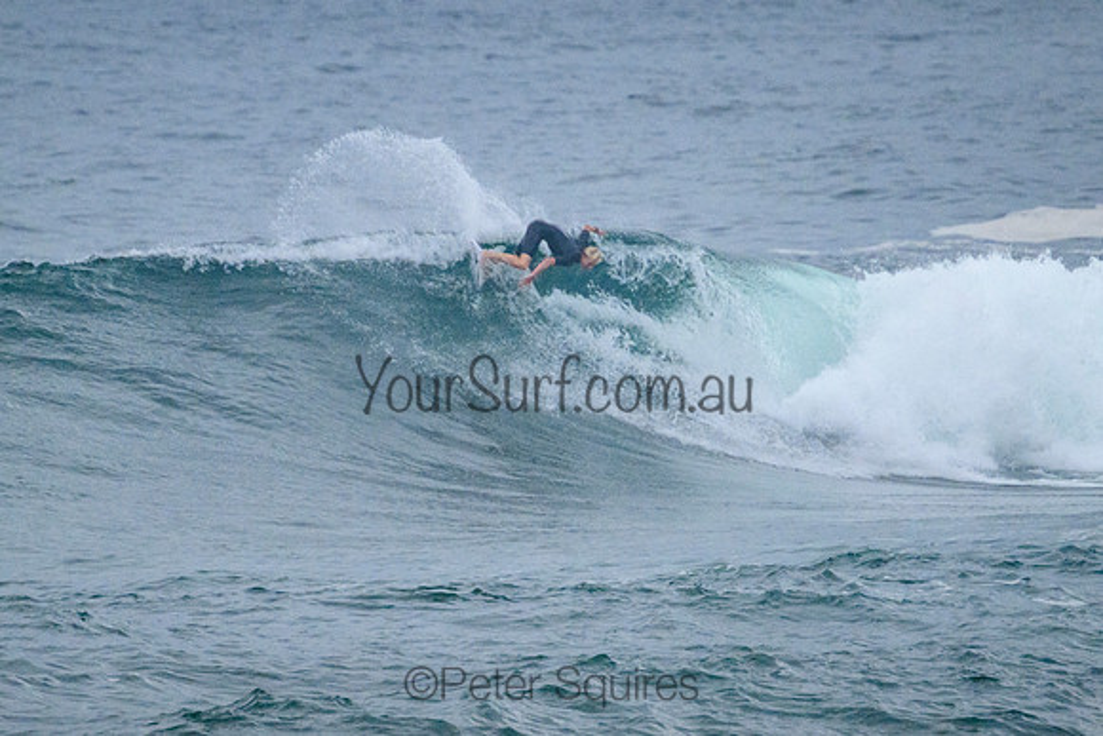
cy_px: 307
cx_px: 599
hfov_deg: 1.9
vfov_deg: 1.3
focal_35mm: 1100
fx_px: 33700
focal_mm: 800
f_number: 11
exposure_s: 1/2000
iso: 3200
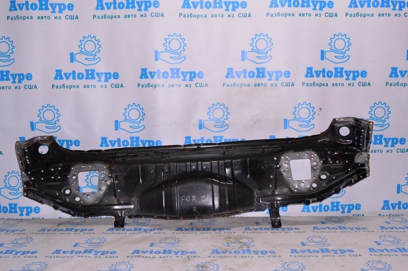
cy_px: 136
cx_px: 204
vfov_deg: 38.3
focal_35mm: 34
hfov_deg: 55.1
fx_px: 391
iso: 1600
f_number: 8
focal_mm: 23
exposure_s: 1/200
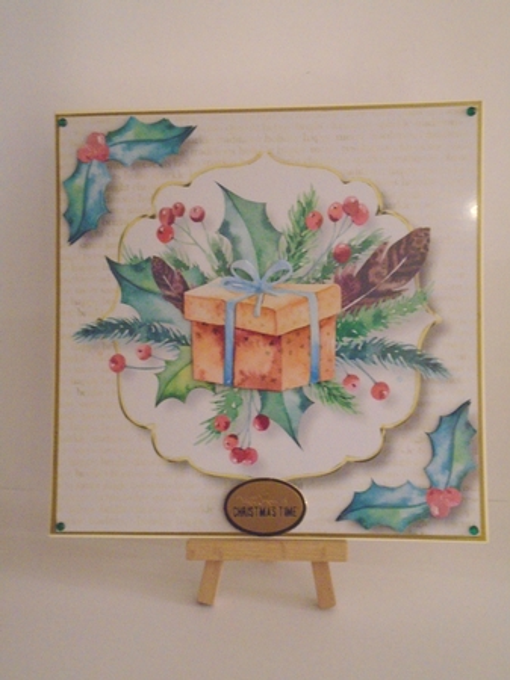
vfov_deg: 44.8
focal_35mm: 42
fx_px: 826
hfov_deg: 34.3
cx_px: 255
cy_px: 340
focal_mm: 7.4
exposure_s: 1/13
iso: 800
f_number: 4.1
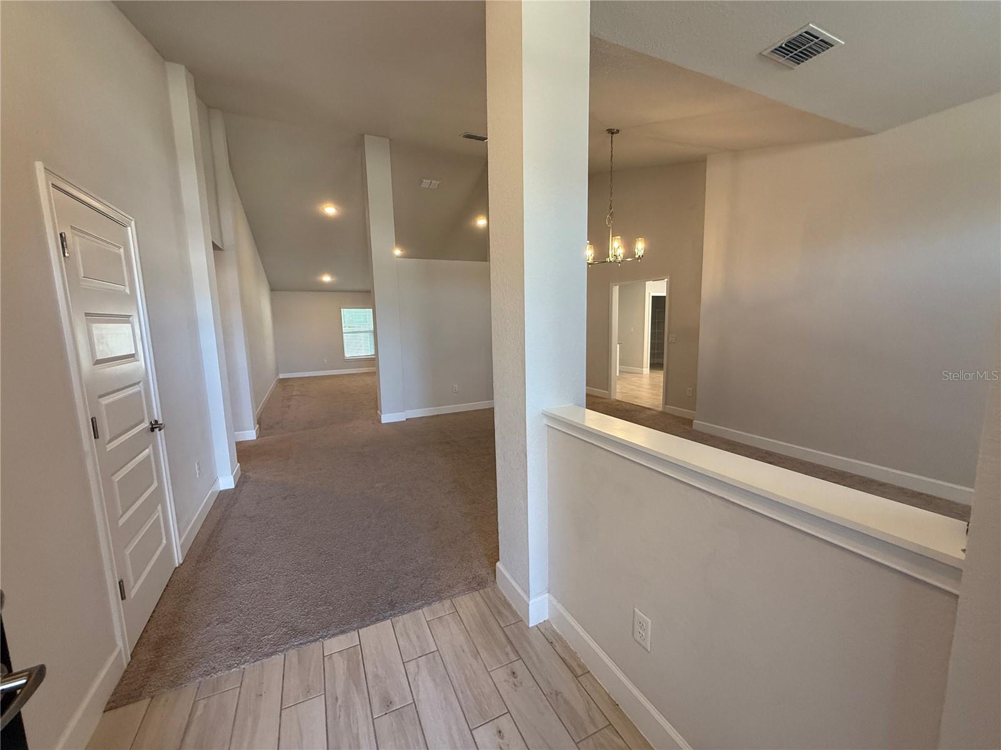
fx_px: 405
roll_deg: +1.4
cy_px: 375
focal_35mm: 14
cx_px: 500
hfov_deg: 102.1
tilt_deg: -7.2
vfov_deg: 85.7
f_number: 2.2
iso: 250
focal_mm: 2.22
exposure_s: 1/120
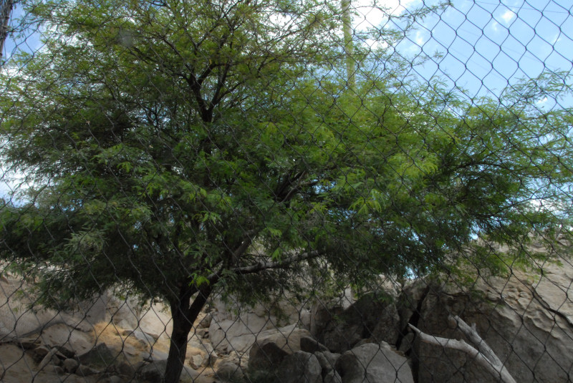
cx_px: 286
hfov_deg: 61.9
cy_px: 192
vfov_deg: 43.7
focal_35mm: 30
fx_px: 478
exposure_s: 1/125
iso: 1100
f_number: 20
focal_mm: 20
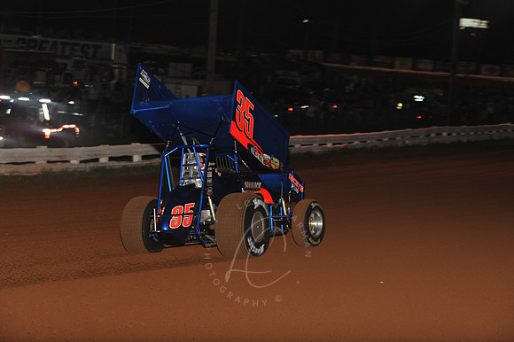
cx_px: 257
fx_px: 1598
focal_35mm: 112
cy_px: 171
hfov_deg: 18.3
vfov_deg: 12.2
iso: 1000
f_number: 7.1
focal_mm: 112
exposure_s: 1/320
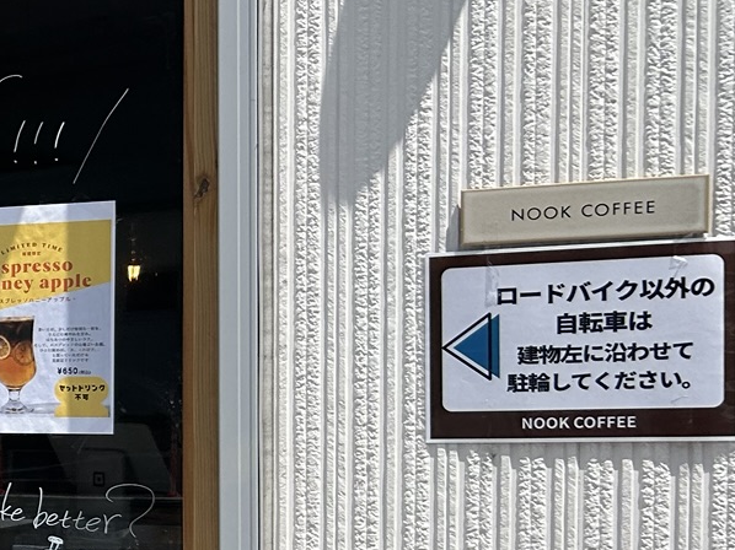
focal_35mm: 87
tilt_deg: -2.7
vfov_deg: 16.8
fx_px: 1847
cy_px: 465
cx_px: -452
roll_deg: +2.1
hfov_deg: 19.0
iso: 50
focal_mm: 5.7
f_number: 1.5
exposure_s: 1/5882
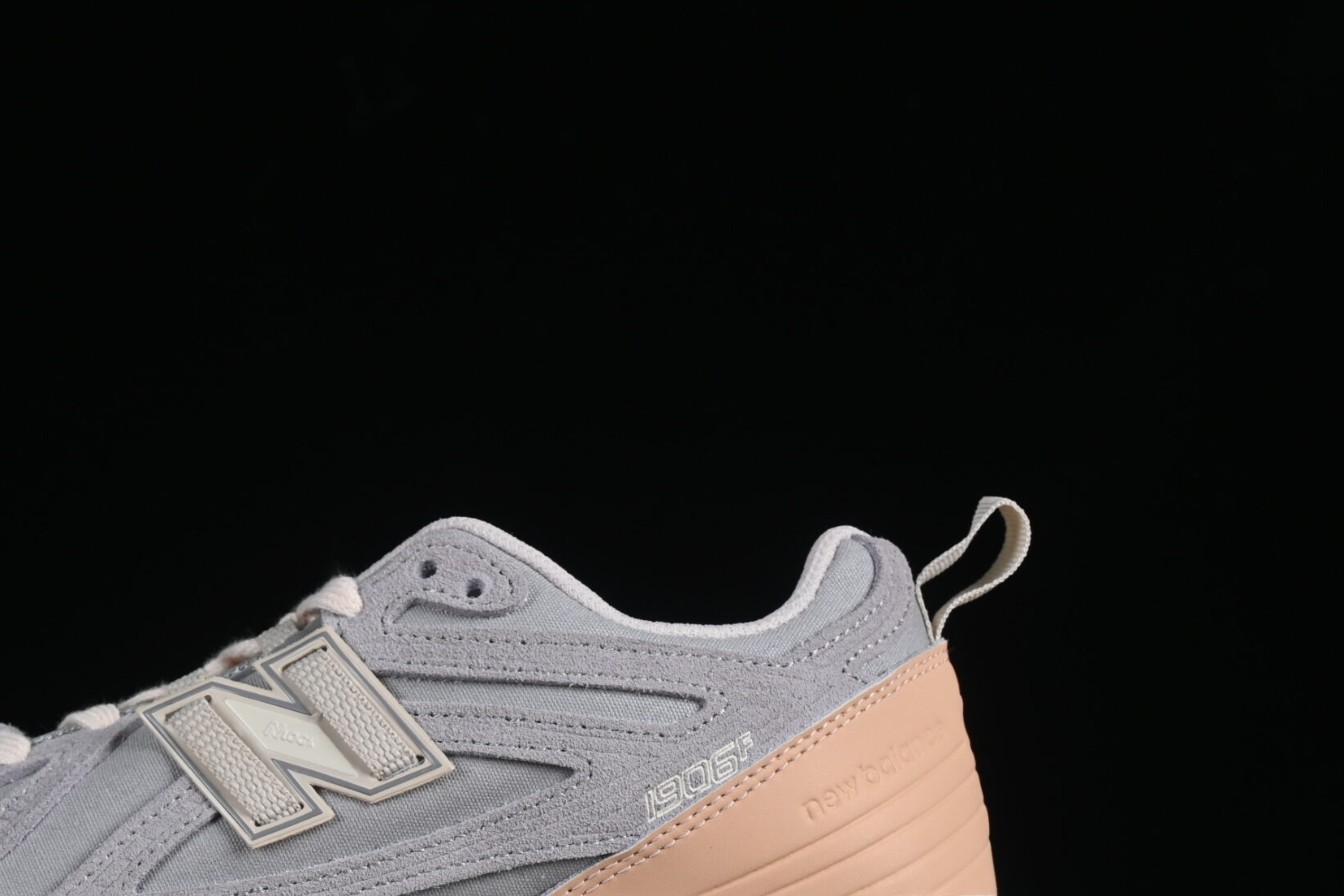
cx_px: 340
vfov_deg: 11.8
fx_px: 4331
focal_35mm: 116
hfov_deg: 17.5
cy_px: 690
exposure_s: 1/80
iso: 160
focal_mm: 50
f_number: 8
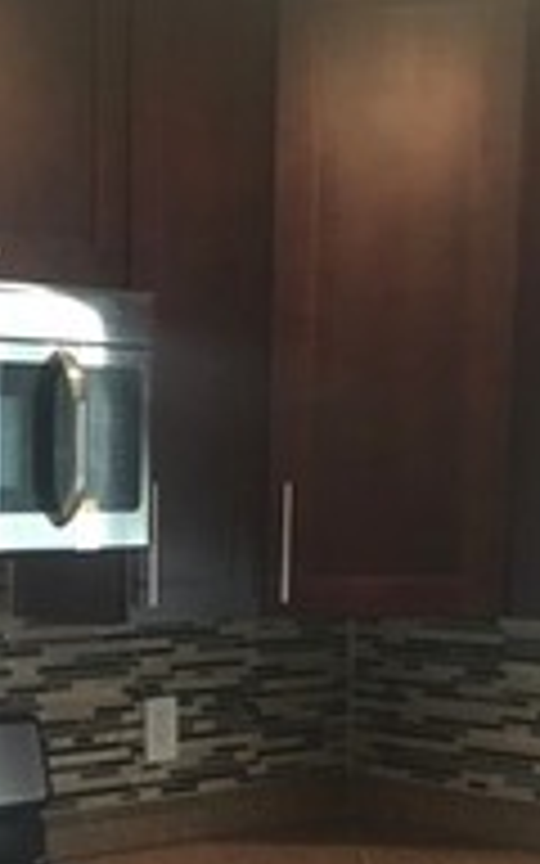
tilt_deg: -6.9
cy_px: 778
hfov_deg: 16.5
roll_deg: +0.8
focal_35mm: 77
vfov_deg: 25.9
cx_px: -36
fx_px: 1813
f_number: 2.2
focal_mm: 4.15
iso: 80
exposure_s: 1/30
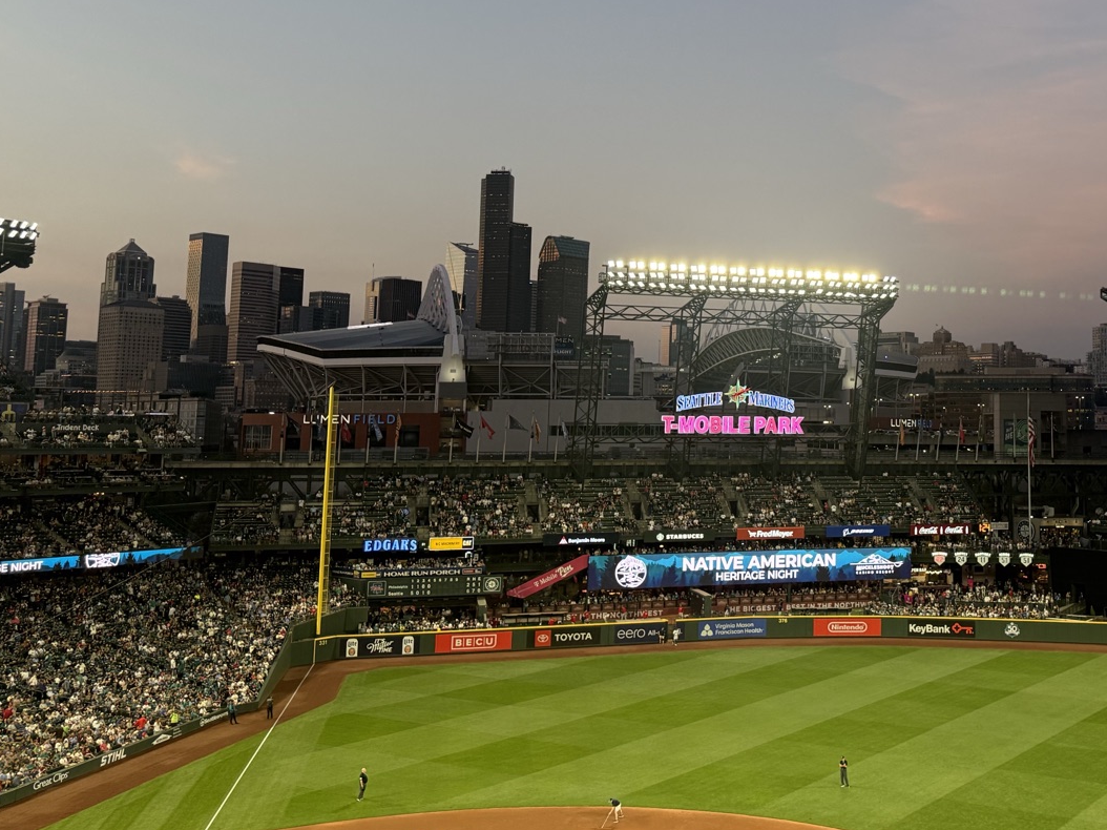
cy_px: 276
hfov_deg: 43.8
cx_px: 868
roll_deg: -0.4
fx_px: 1311
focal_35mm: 41
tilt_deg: +6.8
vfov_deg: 34.8
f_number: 1.78
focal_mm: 6.76
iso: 200
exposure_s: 1/243
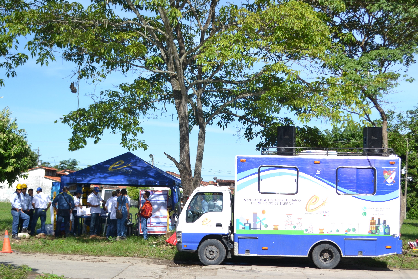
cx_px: 209
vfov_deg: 26.5
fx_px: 592
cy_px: 140
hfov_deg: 38.9
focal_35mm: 51
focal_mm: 34
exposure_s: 1/800
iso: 200
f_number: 5
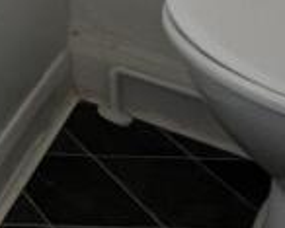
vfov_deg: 12.2
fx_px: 751
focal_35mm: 89
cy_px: -380
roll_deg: +1.8
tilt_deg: -0.7
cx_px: -496
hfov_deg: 12.7
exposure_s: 1/106
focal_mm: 1.57
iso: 32
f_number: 1.8
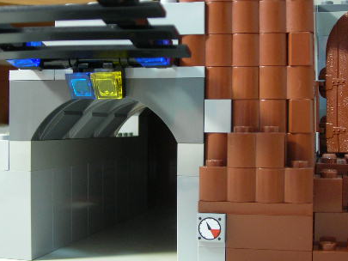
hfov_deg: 32.2
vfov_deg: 24.4
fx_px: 603
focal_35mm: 60
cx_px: 189
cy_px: 124
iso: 110
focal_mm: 6.3
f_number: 3.2
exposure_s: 1/3.9
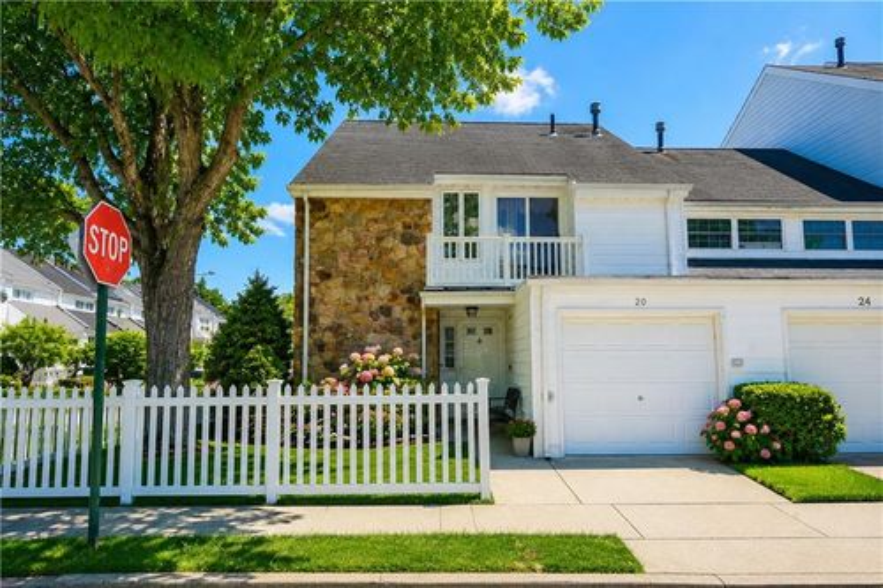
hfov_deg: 78.6
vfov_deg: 57.2
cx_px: 442
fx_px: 539
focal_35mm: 22
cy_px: 294
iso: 100
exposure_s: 1/125
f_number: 9
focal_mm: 22
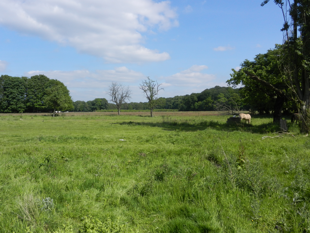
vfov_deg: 48.2
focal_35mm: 29
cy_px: 116
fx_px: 260
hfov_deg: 61.7
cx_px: 155
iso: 160
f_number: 3.6
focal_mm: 5.1
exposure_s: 1/1600
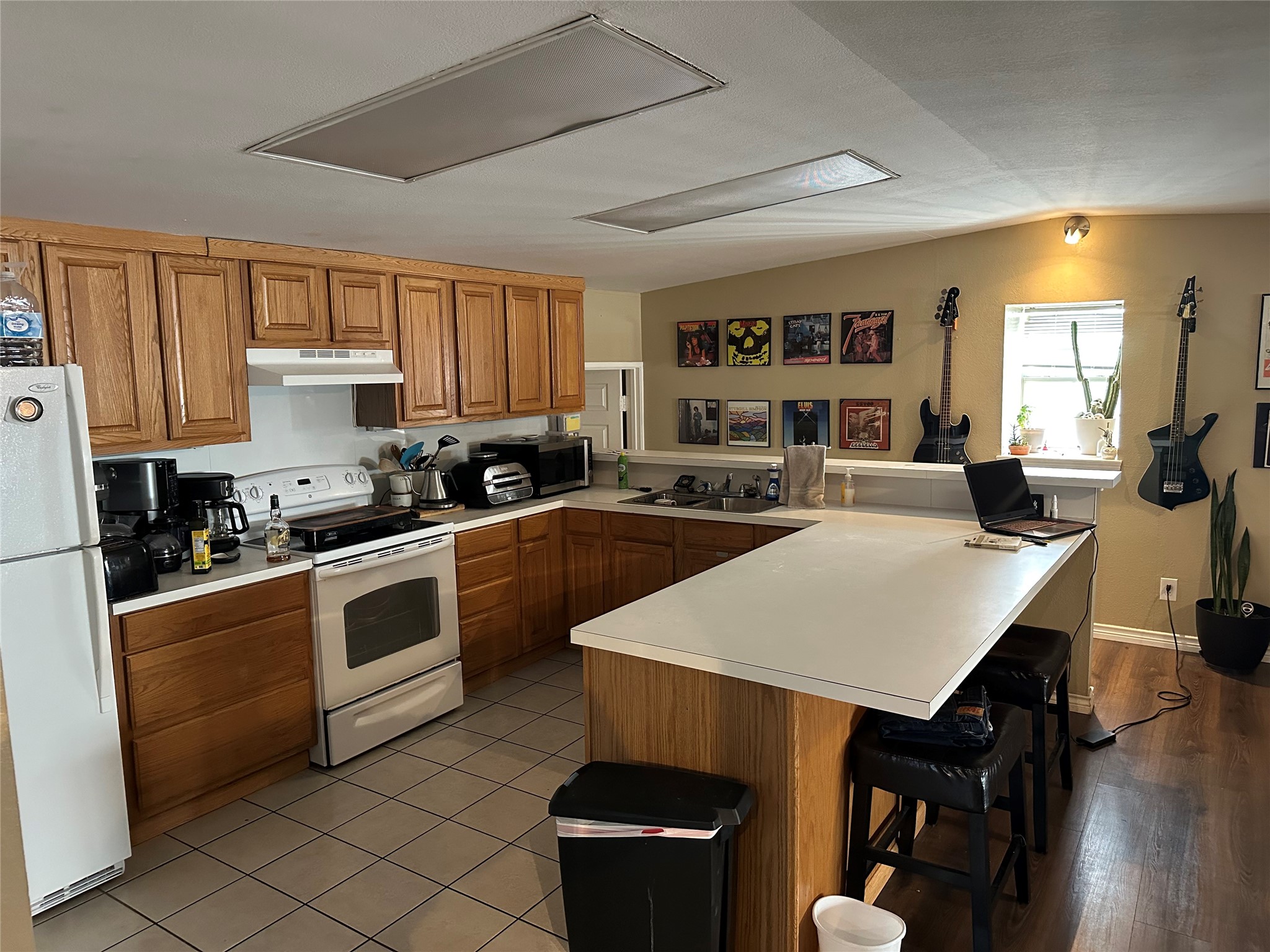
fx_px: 881
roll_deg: +0.7
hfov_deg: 71.6
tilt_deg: -7.4
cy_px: 476
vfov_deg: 56.8
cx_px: 635
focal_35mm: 24
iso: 640
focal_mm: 6.86
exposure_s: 1/40
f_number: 1.78
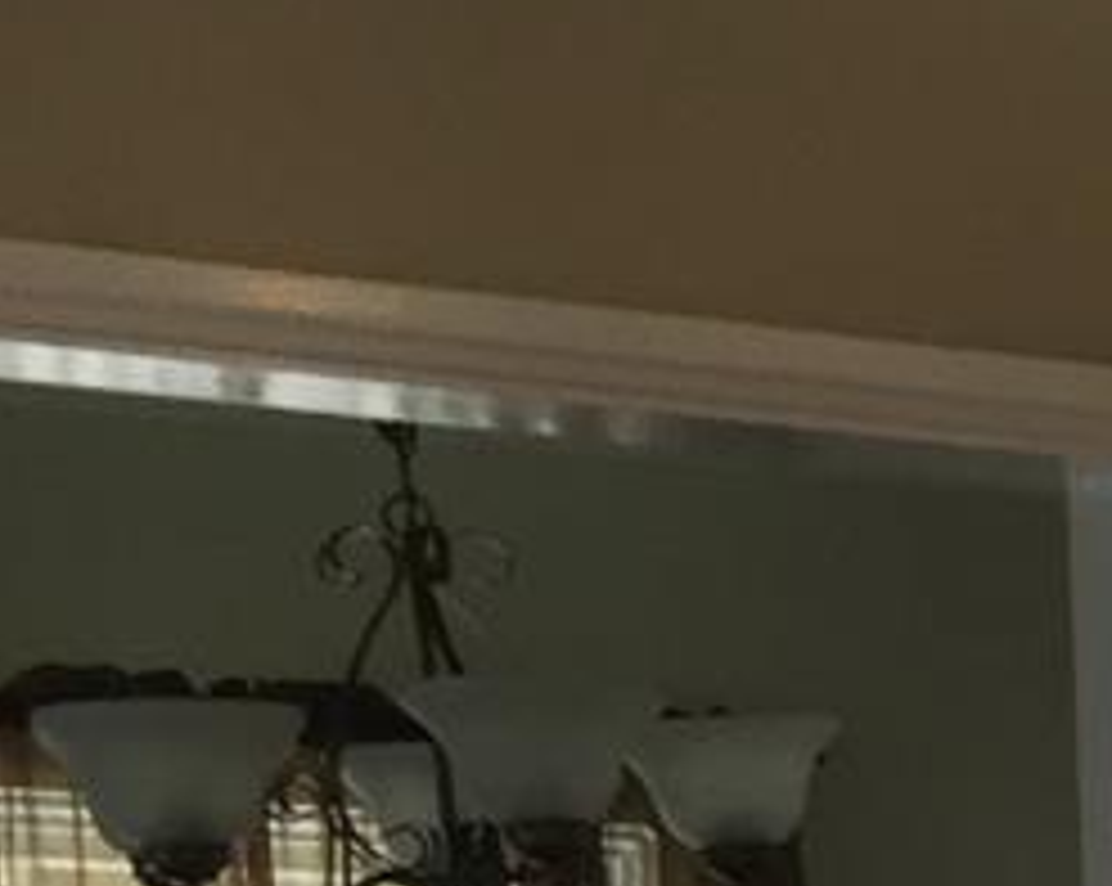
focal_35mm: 172
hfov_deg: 9.3
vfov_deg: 8.3
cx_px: 3156
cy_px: 2118
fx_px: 5654
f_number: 2.2
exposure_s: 1/40
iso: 40
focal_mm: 4.15
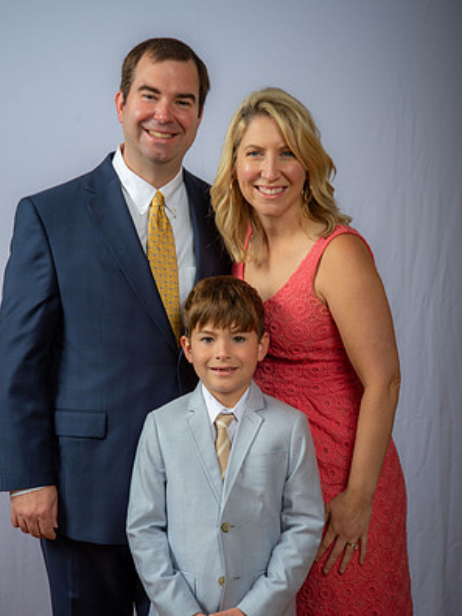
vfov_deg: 27.4
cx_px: 231
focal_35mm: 71
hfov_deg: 20.7
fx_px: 1263
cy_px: 333
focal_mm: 65
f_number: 6.3
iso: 250
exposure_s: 1/200
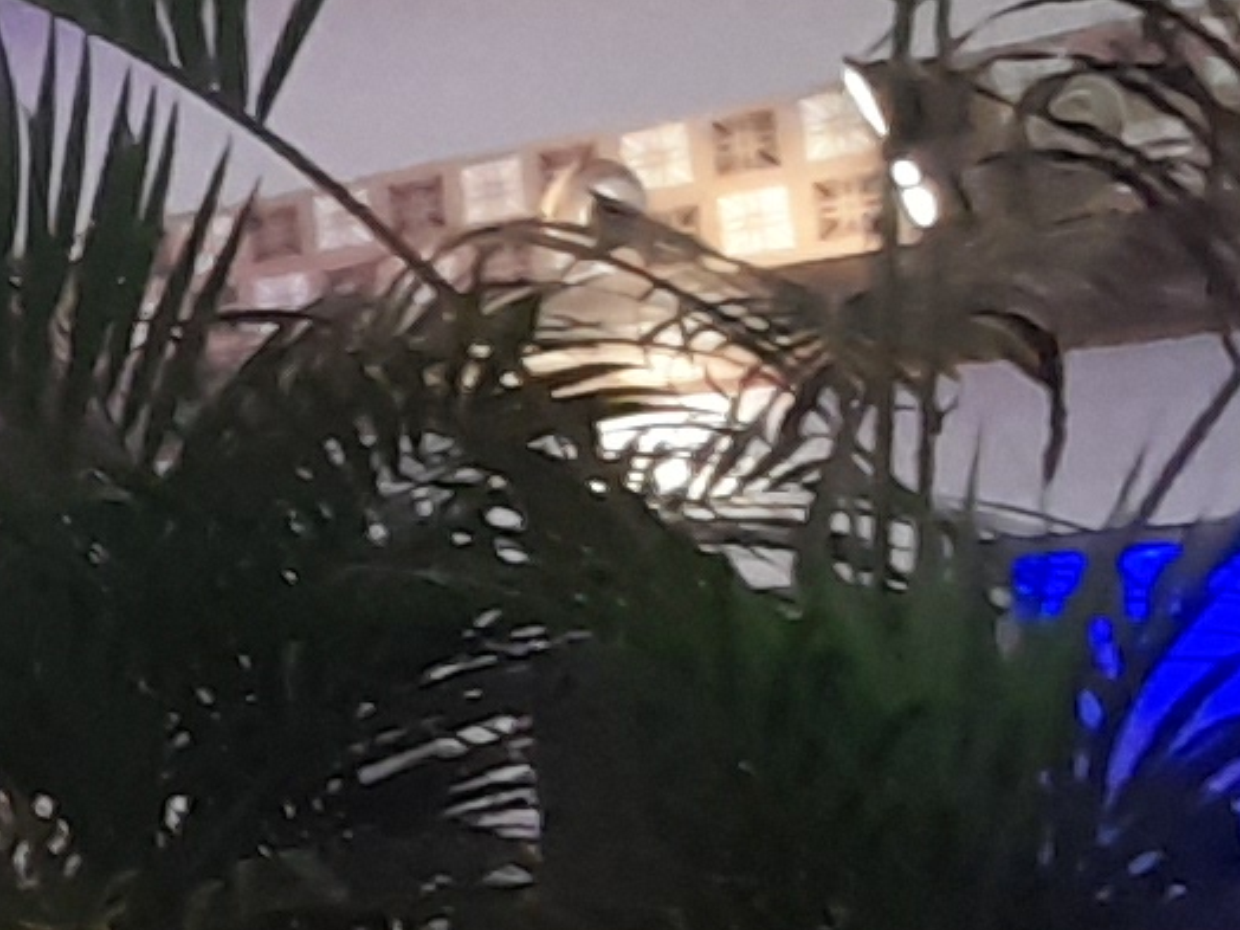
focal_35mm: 81
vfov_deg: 18.2
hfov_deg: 12.1
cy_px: 492
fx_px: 2902
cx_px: -2336
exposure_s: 1/50
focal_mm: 1.42
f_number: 2.2
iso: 200
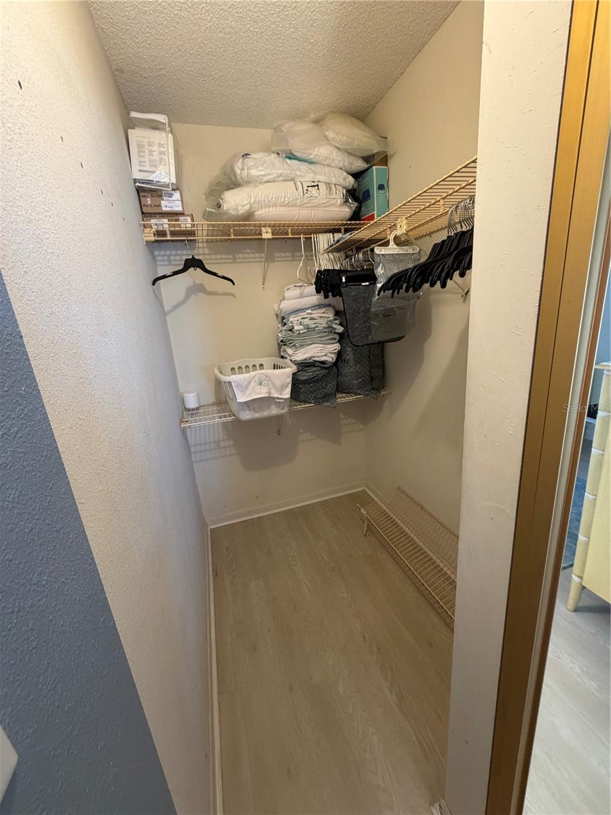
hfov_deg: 85.7
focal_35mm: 14
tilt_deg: -15.5
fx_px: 329
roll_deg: +5.2
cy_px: 408
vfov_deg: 102.1
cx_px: 306
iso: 200
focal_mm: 2.22
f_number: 2.2
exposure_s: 1/60
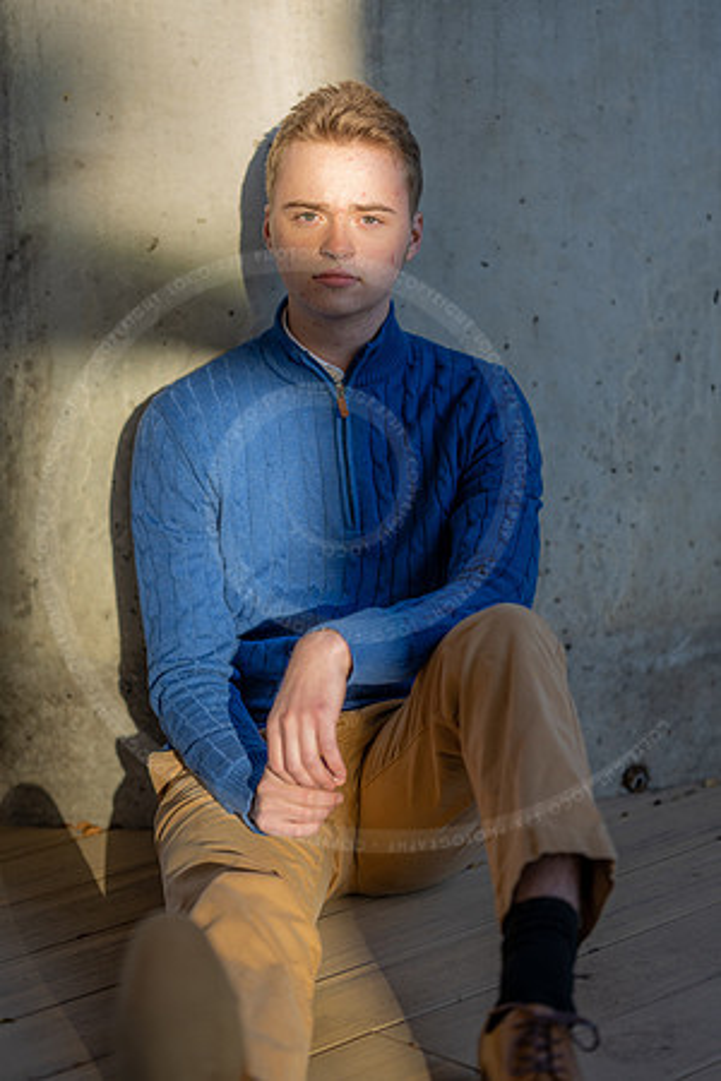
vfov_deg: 23.9
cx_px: 360
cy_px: 540
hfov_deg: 16.1
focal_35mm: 85
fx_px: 2553
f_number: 1.8
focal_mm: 85
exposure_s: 1/400
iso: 100
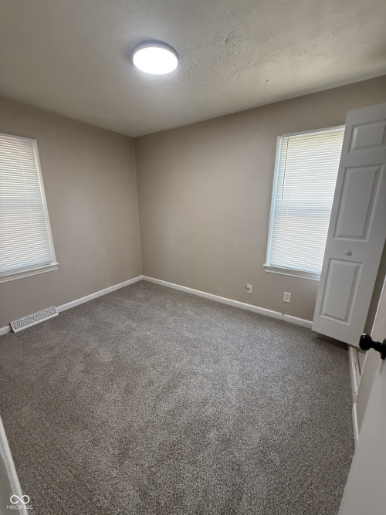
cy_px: 258
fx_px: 208
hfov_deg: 85.7
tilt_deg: -12.7
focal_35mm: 14
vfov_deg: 102.1
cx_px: 193
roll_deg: -1.3
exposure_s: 1/120
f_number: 2.2
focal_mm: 2.22
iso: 320
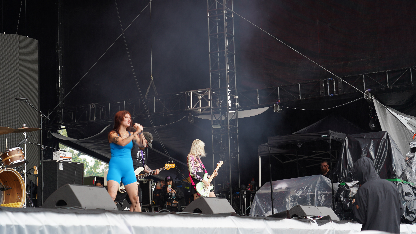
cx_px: 207
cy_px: 105
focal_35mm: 74
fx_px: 816
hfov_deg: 28.6
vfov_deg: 16.3
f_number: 4
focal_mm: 70
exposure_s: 1/80
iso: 100
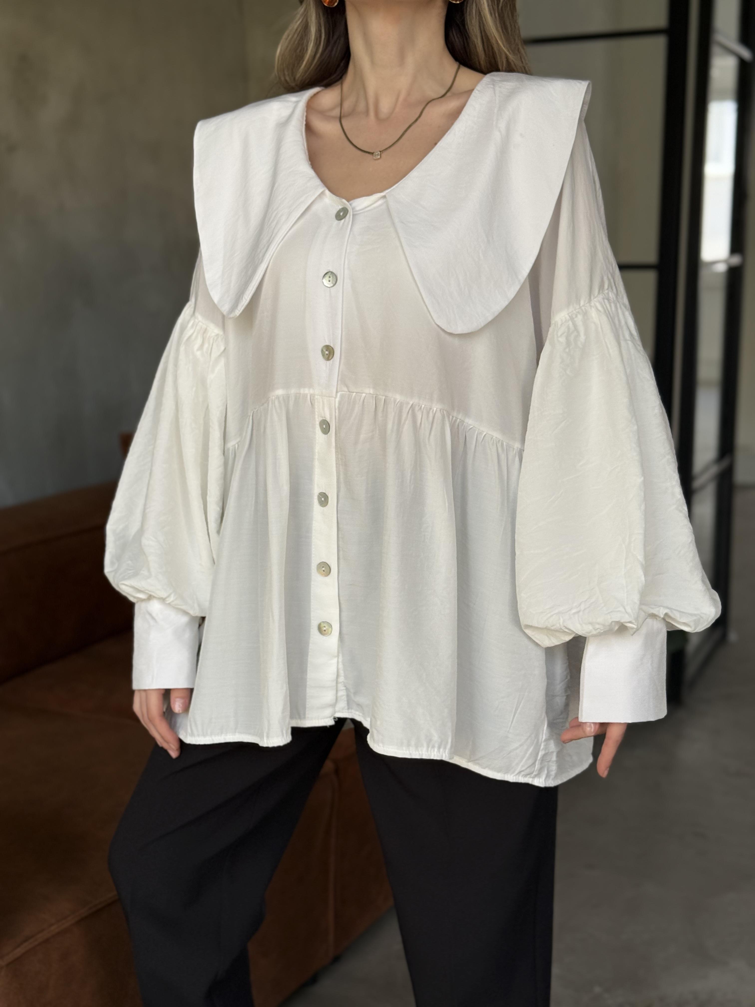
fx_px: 1396
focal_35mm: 48
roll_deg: +0.1
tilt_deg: -11.2
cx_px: 378
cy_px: 504
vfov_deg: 39.7
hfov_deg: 30.3
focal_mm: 6.76
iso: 80
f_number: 1.78
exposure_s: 1/121
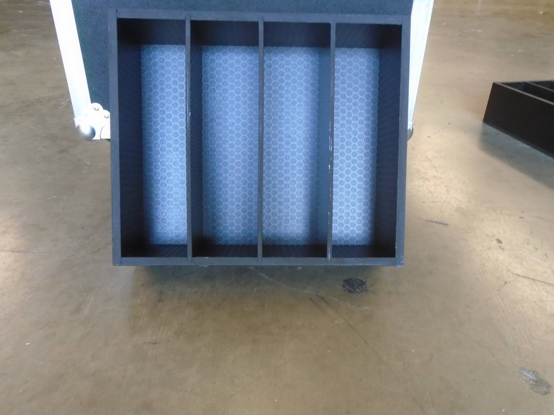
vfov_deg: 51.4
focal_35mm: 27
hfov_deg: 65.3
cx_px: 279
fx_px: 432
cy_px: 210
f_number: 3.2
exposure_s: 1/20
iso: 400
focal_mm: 4.6
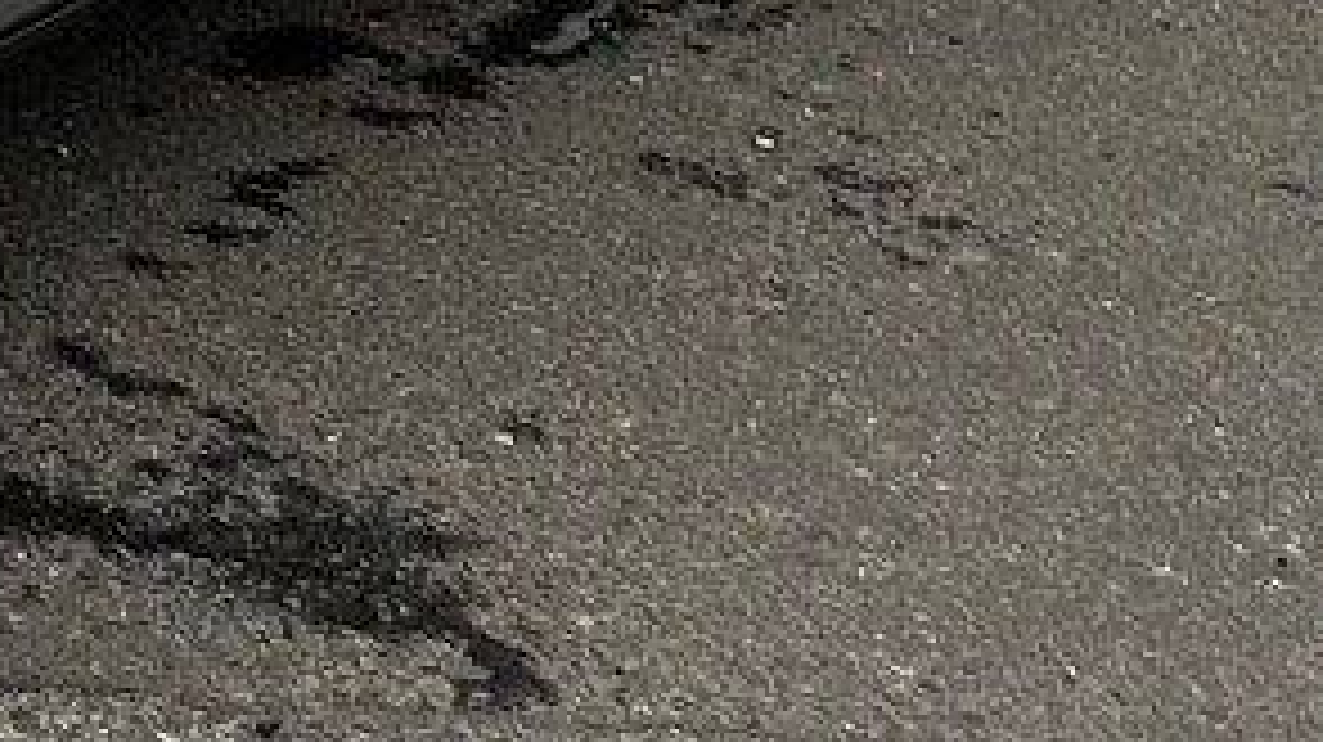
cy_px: -704
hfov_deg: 10.6
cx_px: -1278
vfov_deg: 6.3
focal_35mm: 188
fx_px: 6592
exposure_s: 1/434
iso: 50
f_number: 1.5
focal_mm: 5.7
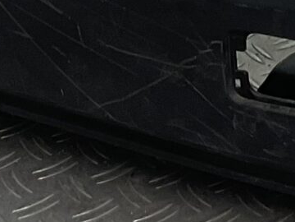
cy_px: -332
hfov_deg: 9.5
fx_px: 1756
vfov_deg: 6.8
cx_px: 315
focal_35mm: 206
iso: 16
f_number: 1.8
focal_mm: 3
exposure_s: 1/235
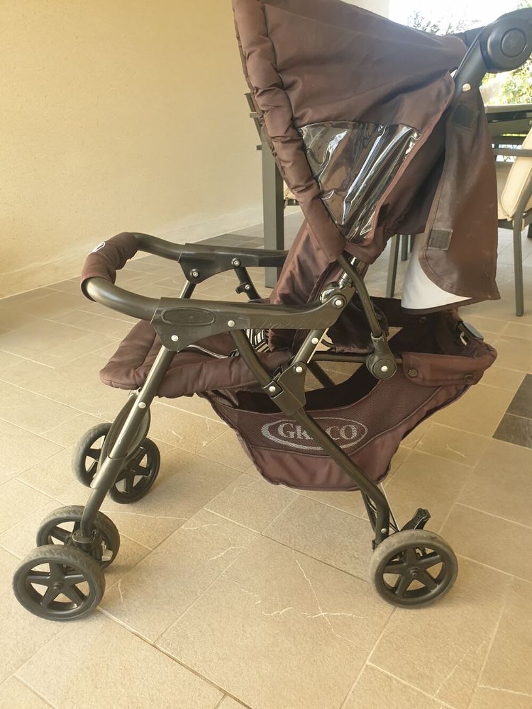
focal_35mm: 26
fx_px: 533
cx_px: 266
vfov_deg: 67.3
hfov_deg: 53.1
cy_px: 354
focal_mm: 4.3
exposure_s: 1/100
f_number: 2.4
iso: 64
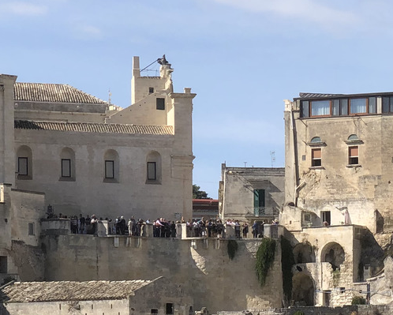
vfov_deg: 9.3
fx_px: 1897
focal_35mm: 163
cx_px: 453
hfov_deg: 11.6
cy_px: 433
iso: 16
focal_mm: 6
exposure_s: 1/1297
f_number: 2.4
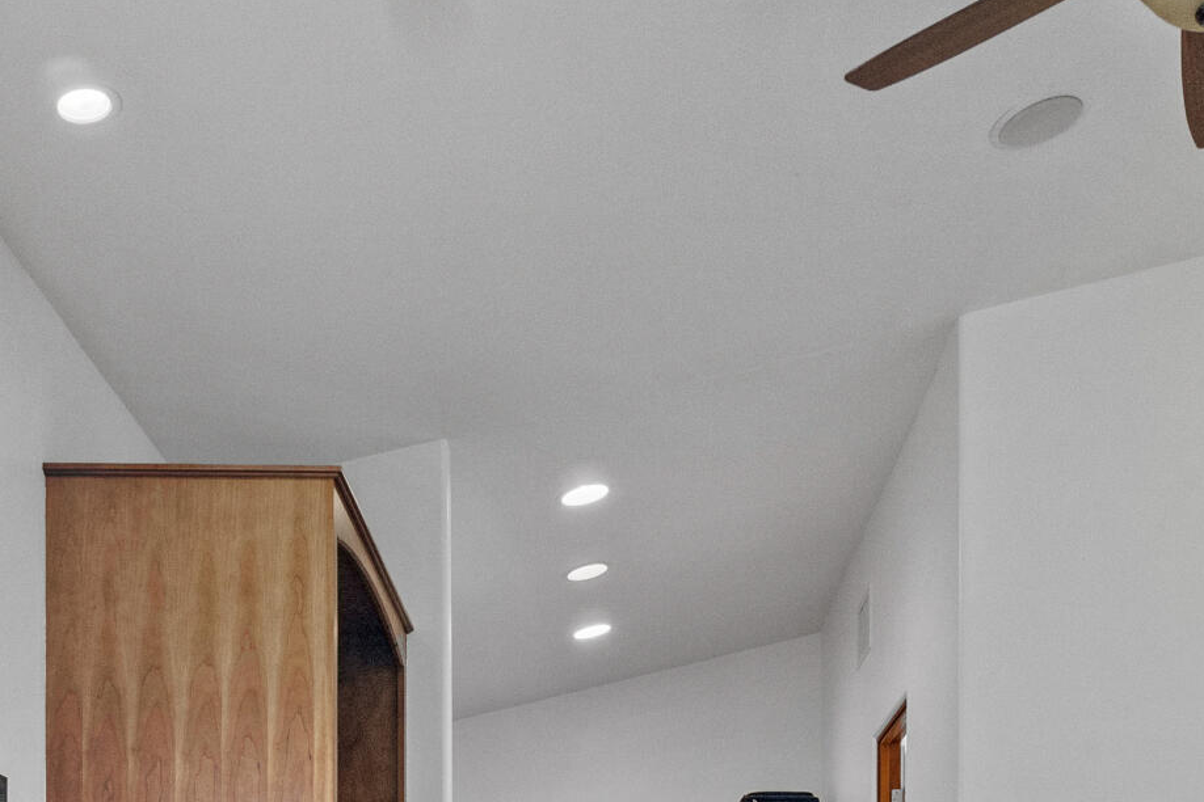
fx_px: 1639
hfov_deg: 40.3
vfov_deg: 23.3
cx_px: 666
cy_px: 1127
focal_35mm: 49
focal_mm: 10
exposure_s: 1/6
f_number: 8
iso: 400
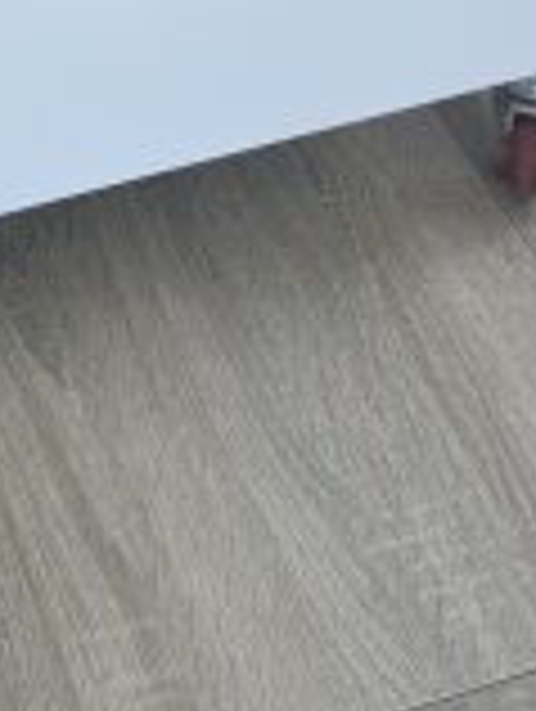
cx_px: -108
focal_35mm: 91
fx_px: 1874
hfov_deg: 15.7
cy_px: -166
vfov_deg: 20.0
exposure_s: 1/146
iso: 64
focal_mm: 6.76
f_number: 1.78
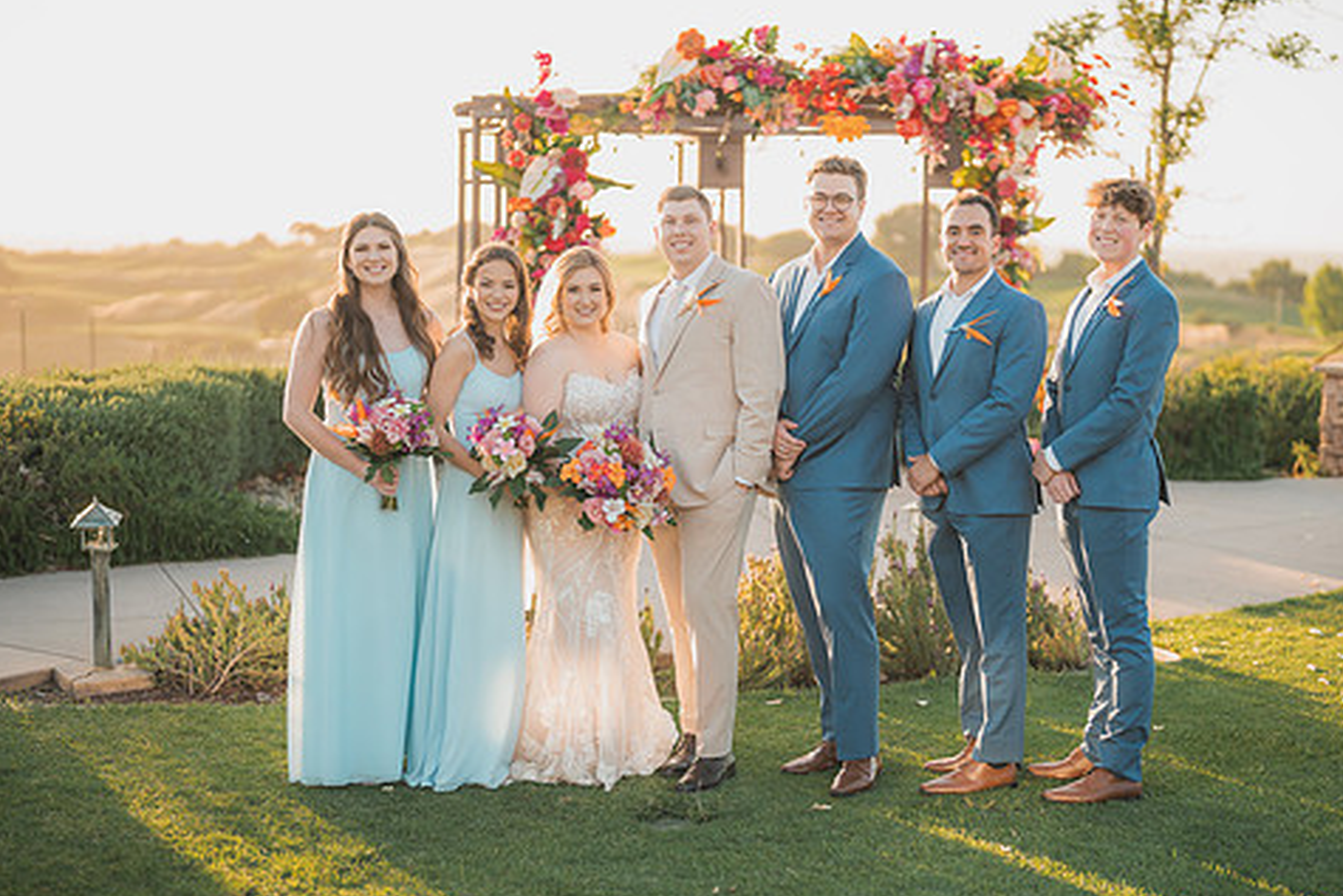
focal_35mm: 61
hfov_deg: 32.8
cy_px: 462
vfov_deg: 22.3
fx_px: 2276
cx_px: 786
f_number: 1.2
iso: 200
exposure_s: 1/2000
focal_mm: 50
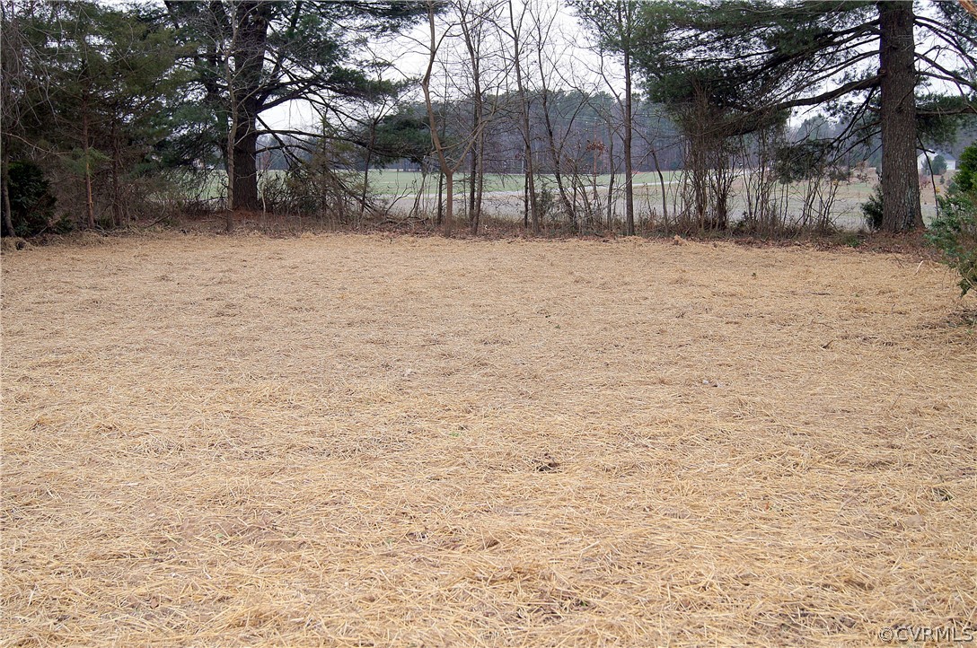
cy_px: 324
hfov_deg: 46.5
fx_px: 1138
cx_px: 488
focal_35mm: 42
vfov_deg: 31.8
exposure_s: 1/160
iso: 100
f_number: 4.5
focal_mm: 28
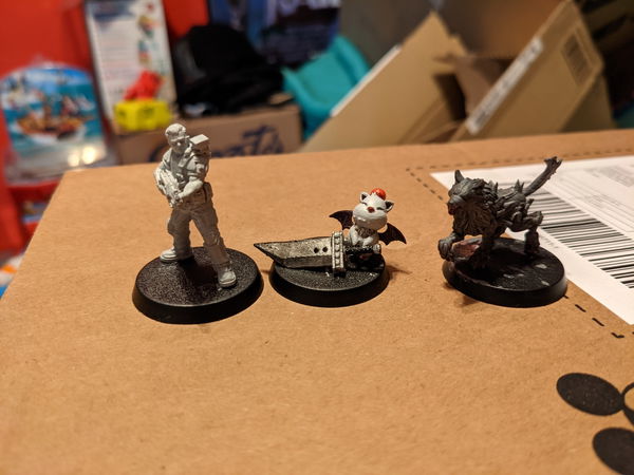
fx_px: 495
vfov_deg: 51.4
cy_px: 238
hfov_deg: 65.3
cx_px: 317
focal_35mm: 27
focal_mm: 4.38
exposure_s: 1/25
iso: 225
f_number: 1.73
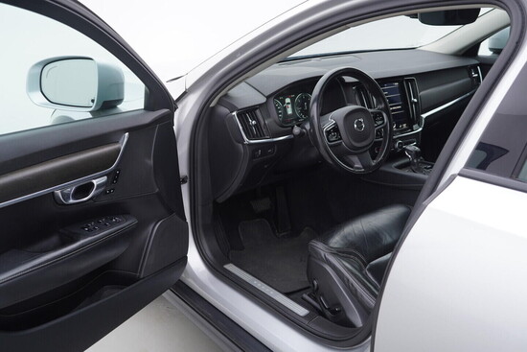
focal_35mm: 36
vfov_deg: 36.9
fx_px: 527
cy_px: 176
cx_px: 264
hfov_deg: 53.1
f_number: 3.2
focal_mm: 24
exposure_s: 1/50
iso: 125
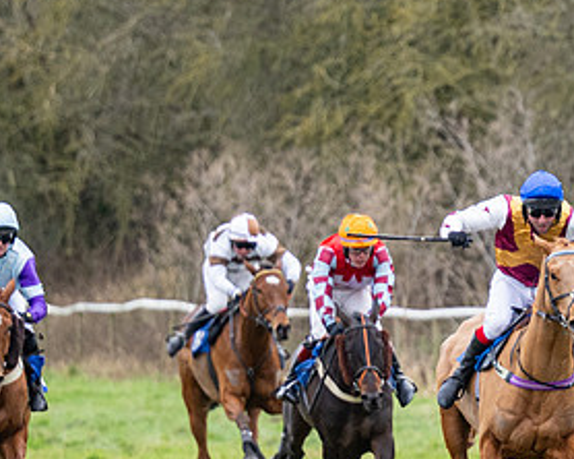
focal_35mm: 652
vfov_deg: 2.4
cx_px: 534
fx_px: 11069
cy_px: 356
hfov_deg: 3.0
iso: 640
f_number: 2.8
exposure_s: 1/1000
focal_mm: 140
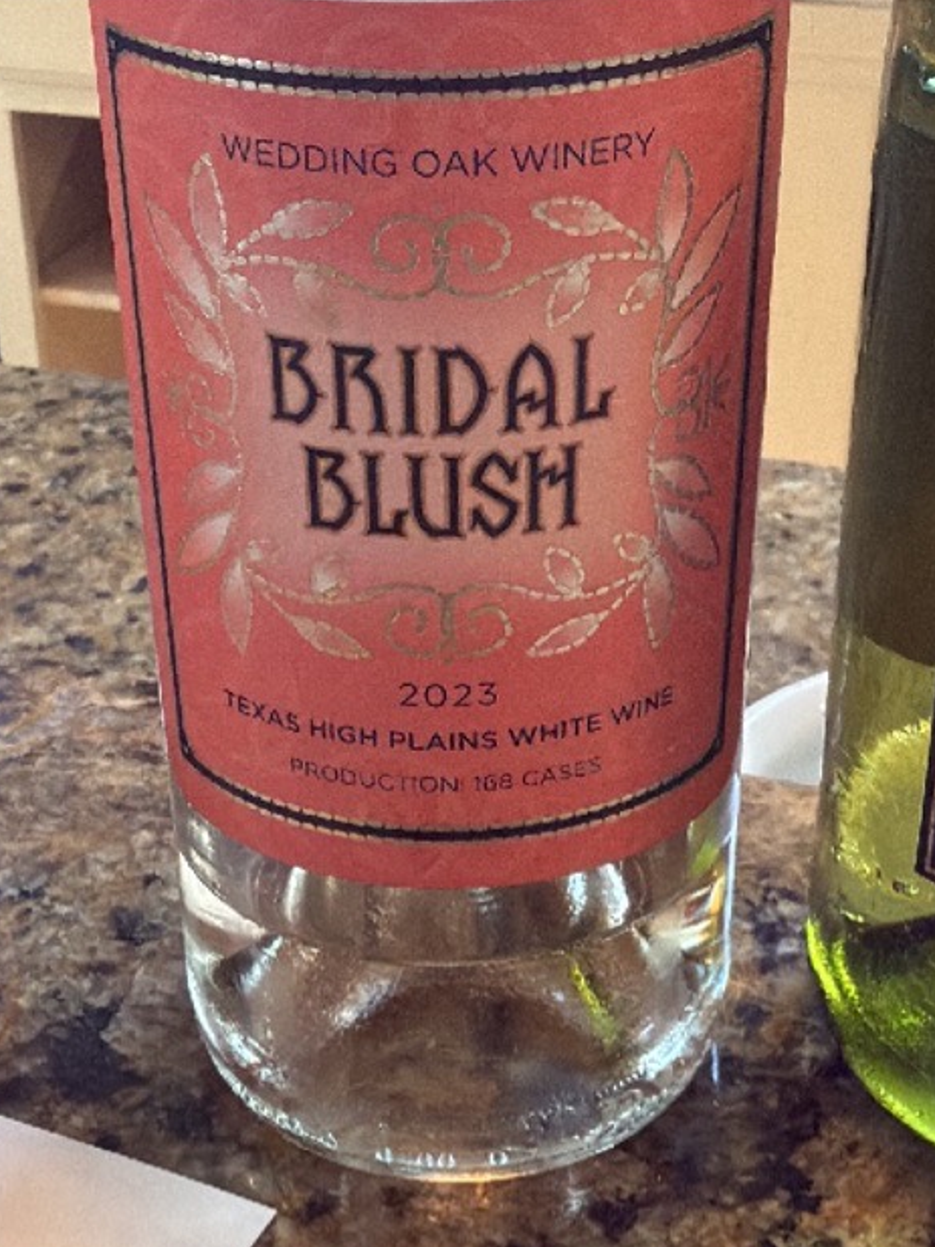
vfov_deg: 61.7
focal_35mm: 29
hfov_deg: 48.2
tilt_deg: -29.8
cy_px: 630
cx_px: 456
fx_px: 1045
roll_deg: +1.3
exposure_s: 1/120
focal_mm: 2.22
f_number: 2.2
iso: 400
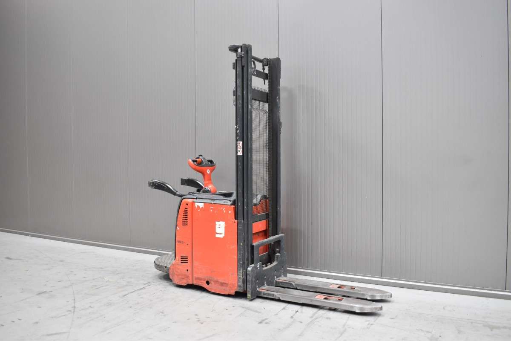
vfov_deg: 43.6
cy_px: 170
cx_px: 256
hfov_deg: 61.9
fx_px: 426
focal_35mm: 30
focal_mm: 20
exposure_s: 1/40
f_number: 4.5
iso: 1600
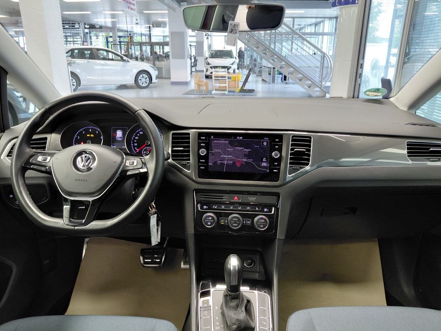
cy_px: 166
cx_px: 220
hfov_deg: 69.4
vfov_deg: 54.9
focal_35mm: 25
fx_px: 318
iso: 320
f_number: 1.8
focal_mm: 4.69
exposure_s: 1/50.1
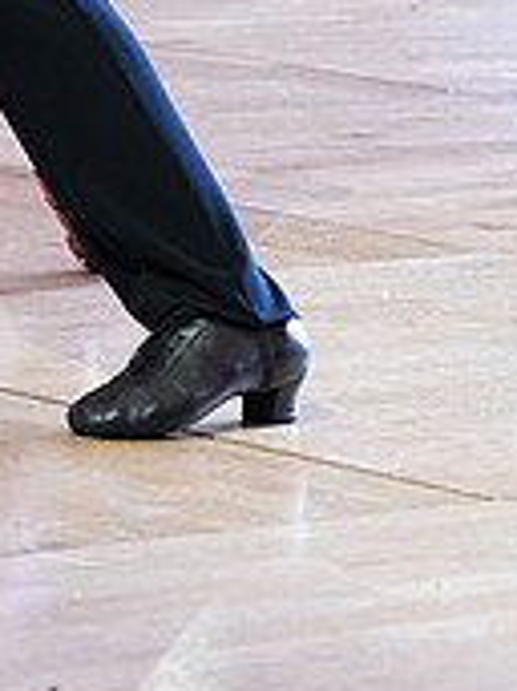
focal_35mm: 280
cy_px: -416
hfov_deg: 5.3
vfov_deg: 7.0
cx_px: -228
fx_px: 5583
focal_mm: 86
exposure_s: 1/400
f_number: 4
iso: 4000
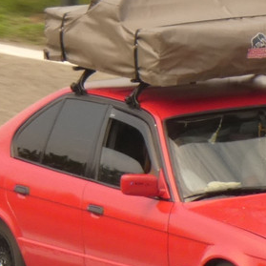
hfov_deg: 2.1
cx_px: 243
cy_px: 19
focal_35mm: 845
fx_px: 7346
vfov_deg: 2.1
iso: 80
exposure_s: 1/320
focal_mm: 44.8
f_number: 5.5
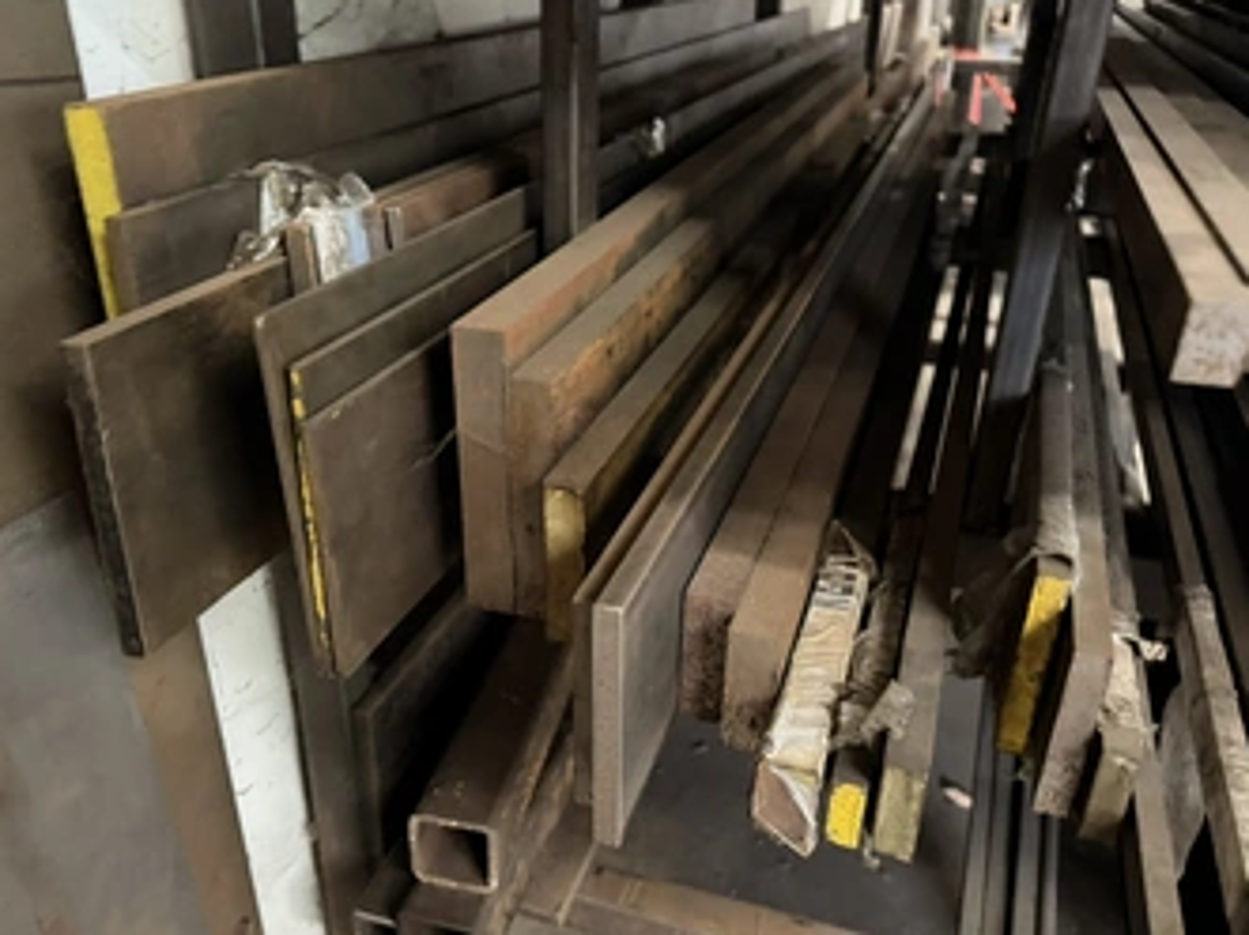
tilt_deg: -32.2
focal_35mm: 29
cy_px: 543
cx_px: 558
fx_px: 1046
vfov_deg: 48.0
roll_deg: -2.6
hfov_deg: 61.5
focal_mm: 6.76
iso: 1000
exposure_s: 1/30
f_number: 1.78
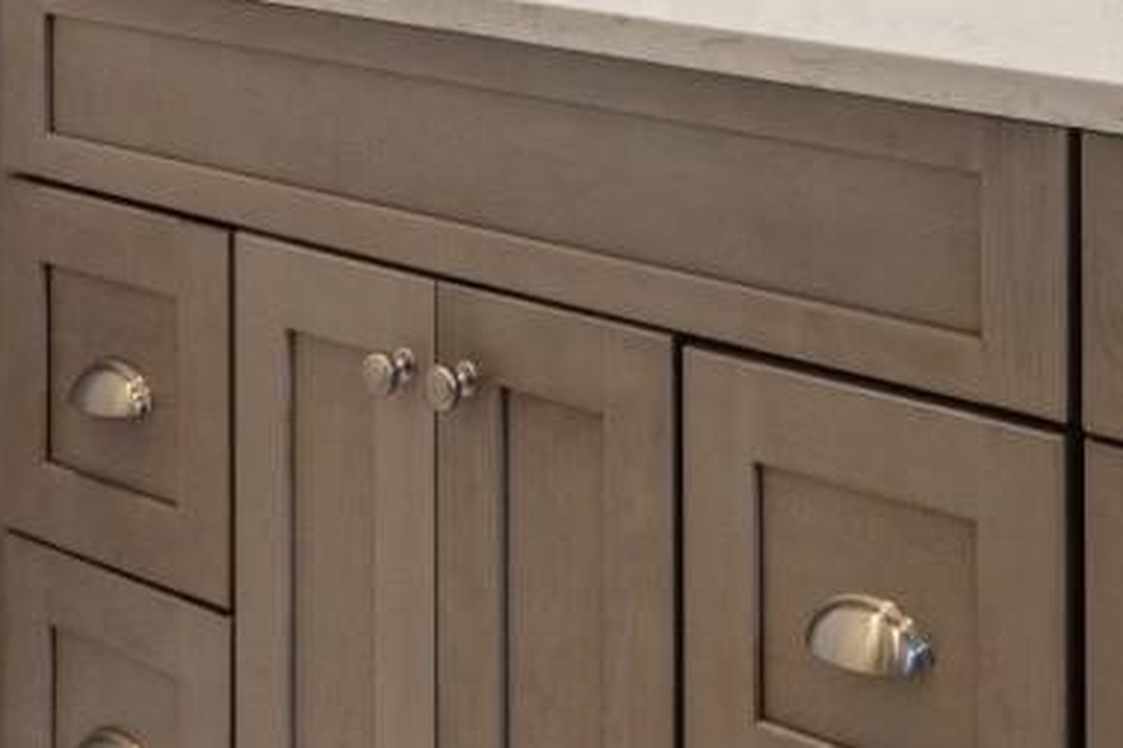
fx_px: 1995
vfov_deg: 18.5
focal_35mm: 64
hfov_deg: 29.3
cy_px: -417
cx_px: 1126
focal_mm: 10
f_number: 4.5
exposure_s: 1
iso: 100
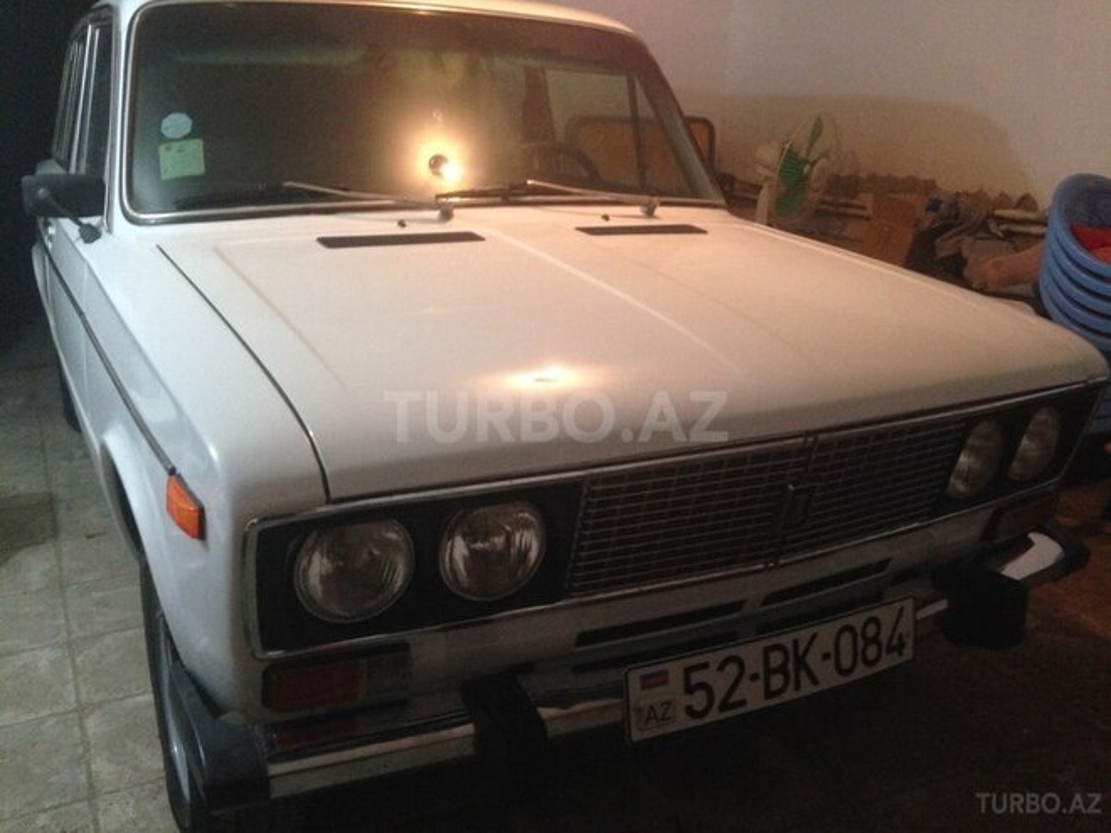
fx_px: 1059
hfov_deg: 55.4
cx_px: 556
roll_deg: -1.2
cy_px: 416
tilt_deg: -17.6
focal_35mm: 33
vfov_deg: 42.9
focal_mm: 4.12
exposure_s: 1/20
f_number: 2.4
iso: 320
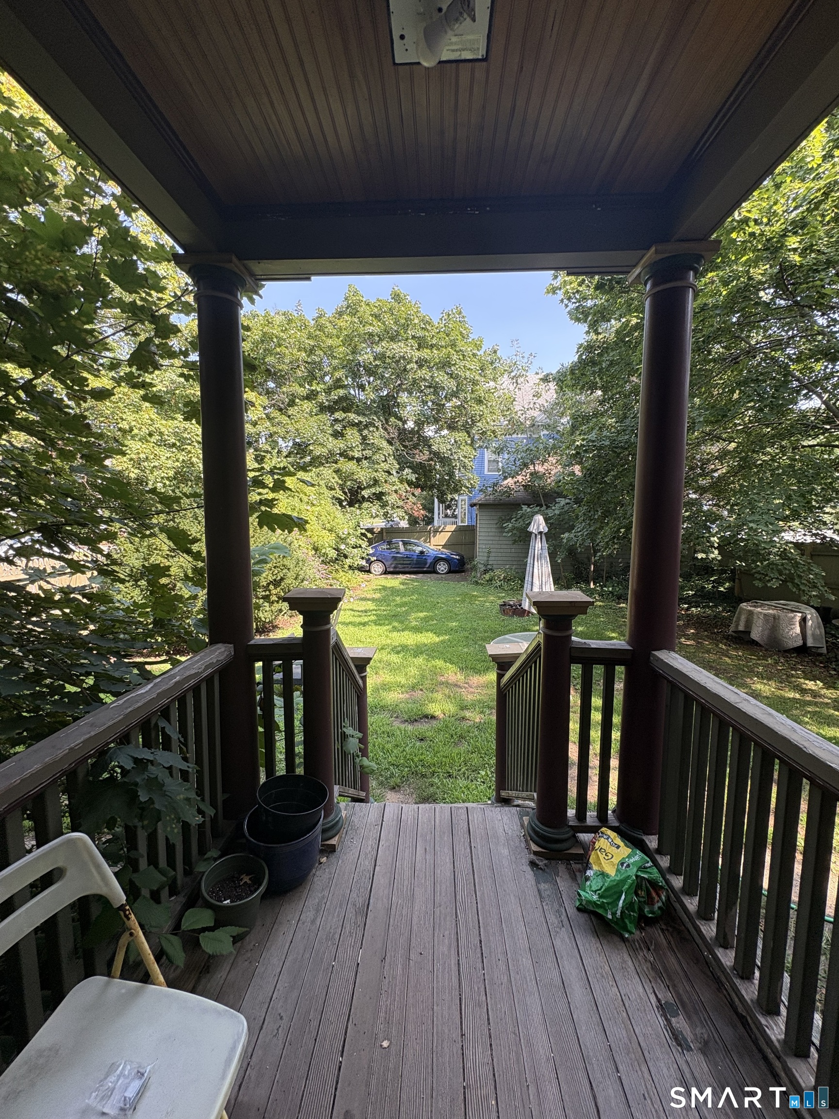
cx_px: 420
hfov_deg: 85.7
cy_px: 560
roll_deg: -0.7
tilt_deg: -5.3
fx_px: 452
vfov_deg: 102.1
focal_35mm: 14
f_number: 2.2
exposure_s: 1/222
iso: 40
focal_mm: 2.22
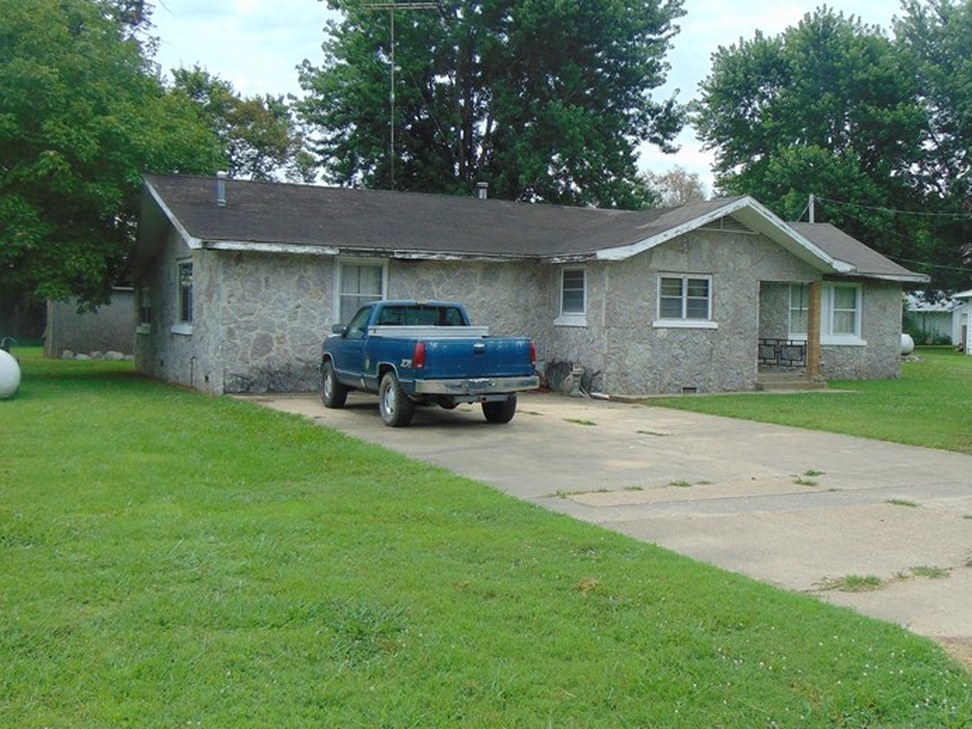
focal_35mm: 37
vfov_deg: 38.7
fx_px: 1039
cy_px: 344
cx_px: 579
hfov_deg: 49.9
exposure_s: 1/400
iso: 80
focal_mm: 4.5
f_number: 3
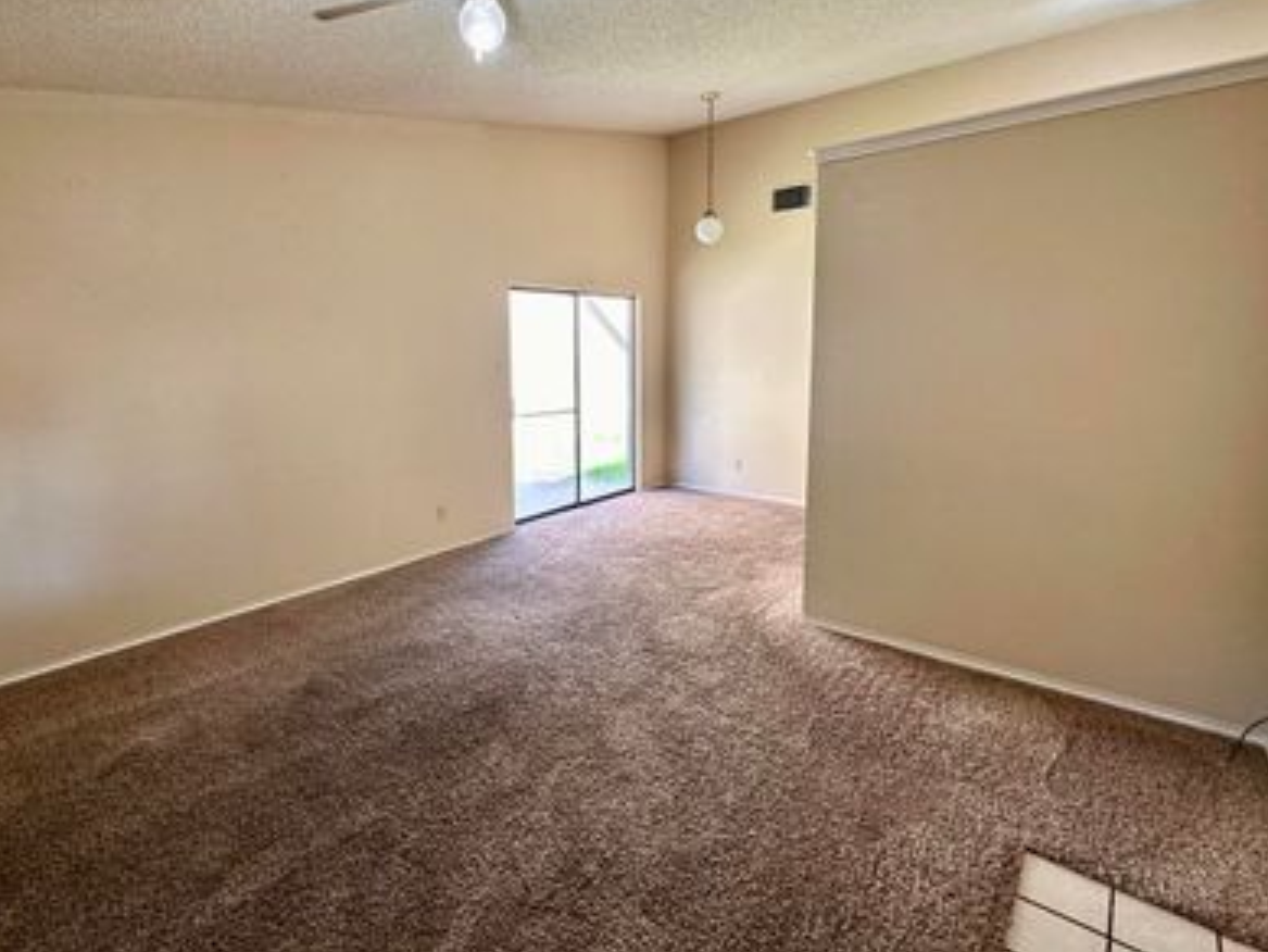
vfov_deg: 71.4
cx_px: 574
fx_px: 660
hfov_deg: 87.5
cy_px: 419
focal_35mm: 18
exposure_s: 1/120
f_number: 2.2
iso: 100
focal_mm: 2.22
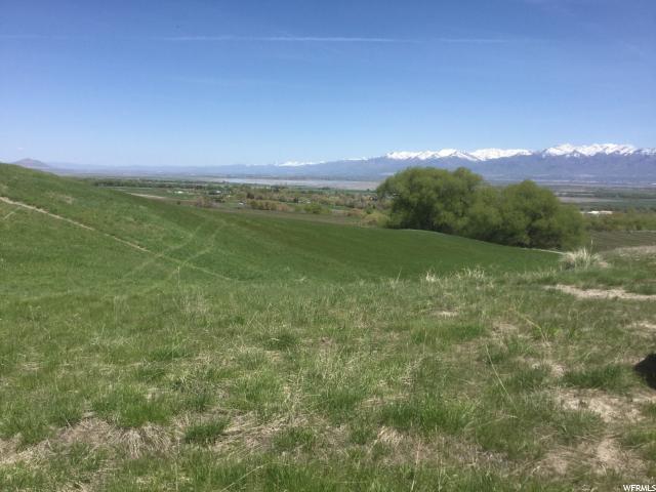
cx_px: 328
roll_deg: -0.5
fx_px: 587
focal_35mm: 31
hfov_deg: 58.4
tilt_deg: -8.5
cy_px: 246
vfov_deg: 45.4
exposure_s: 1/1481
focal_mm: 3.3
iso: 25
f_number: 2.4
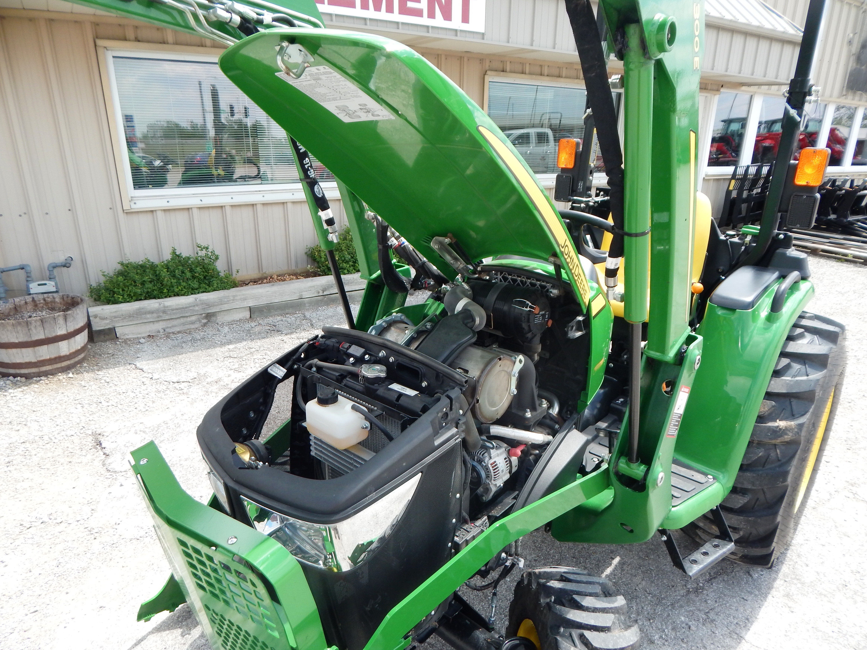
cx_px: 434
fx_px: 551
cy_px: 325
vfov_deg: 61.1
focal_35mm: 22
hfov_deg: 76.4
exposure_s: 1/500
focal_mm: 4
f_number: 3
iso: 125
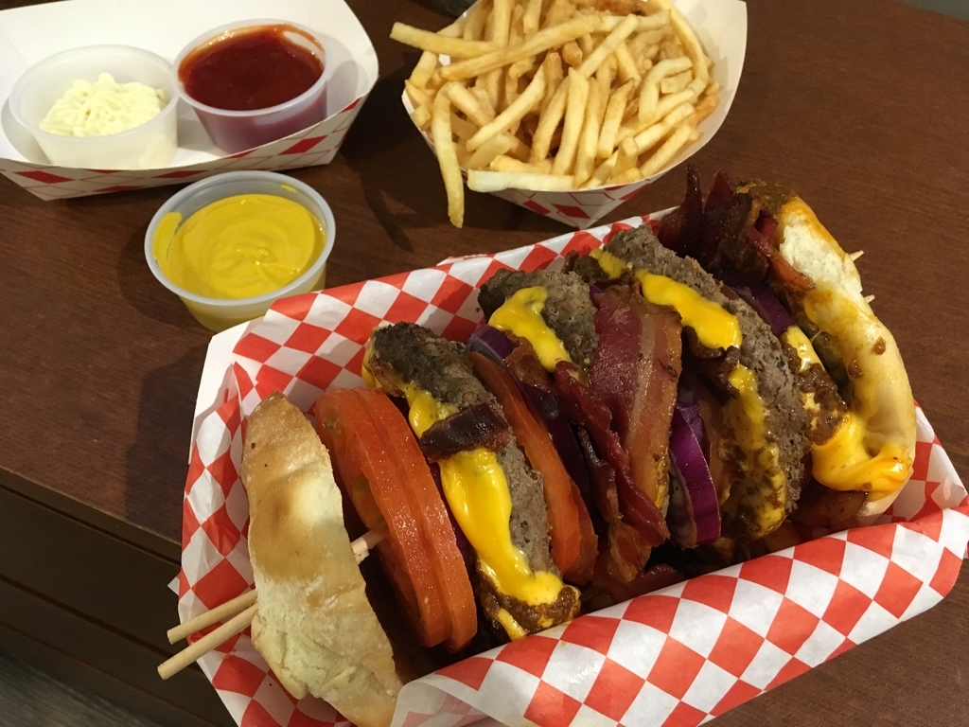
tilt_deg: -54.6
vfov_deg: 48.2
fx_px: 812
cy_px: 364
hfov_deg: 61.7
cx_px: 484
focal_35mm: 29
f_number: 2.2
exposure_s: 1/15
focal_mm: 4.15
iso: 250
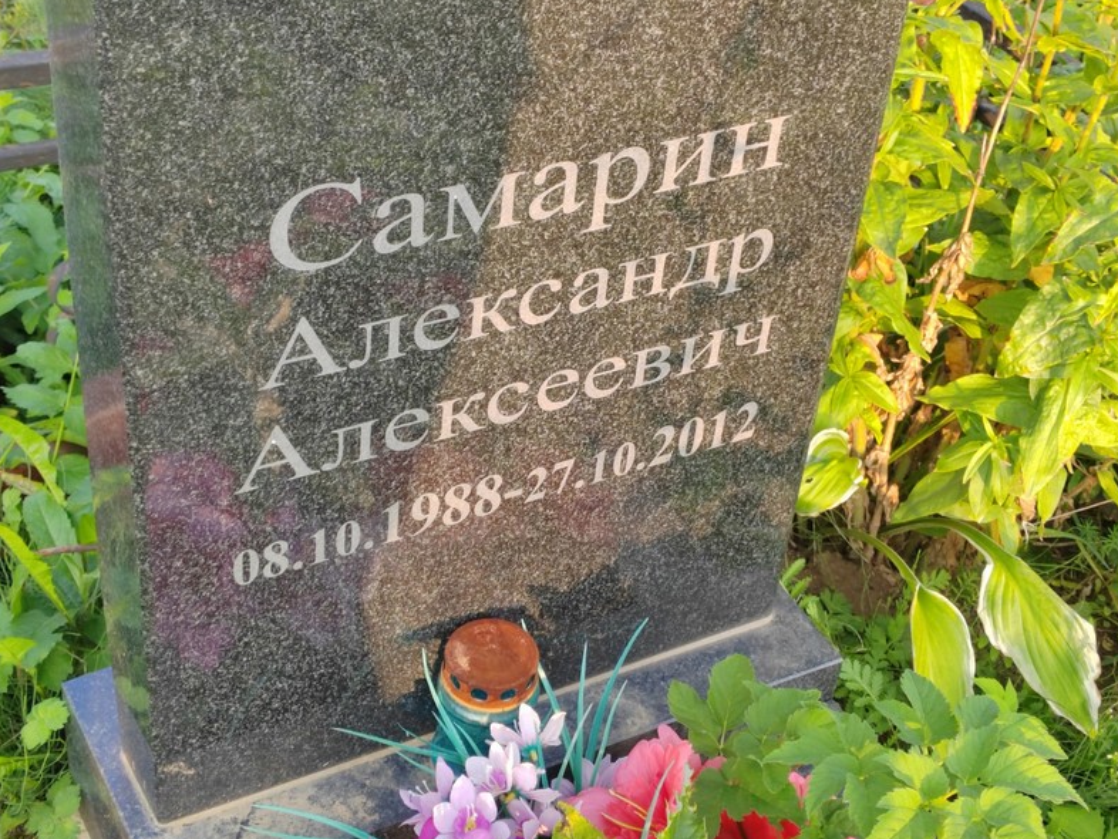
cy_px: 421
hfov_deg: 32.7
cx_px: 568
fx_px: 1906
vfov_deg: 24.8
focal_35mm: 59
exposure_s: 1/100
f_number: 1.9
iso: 100
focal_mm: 5.52
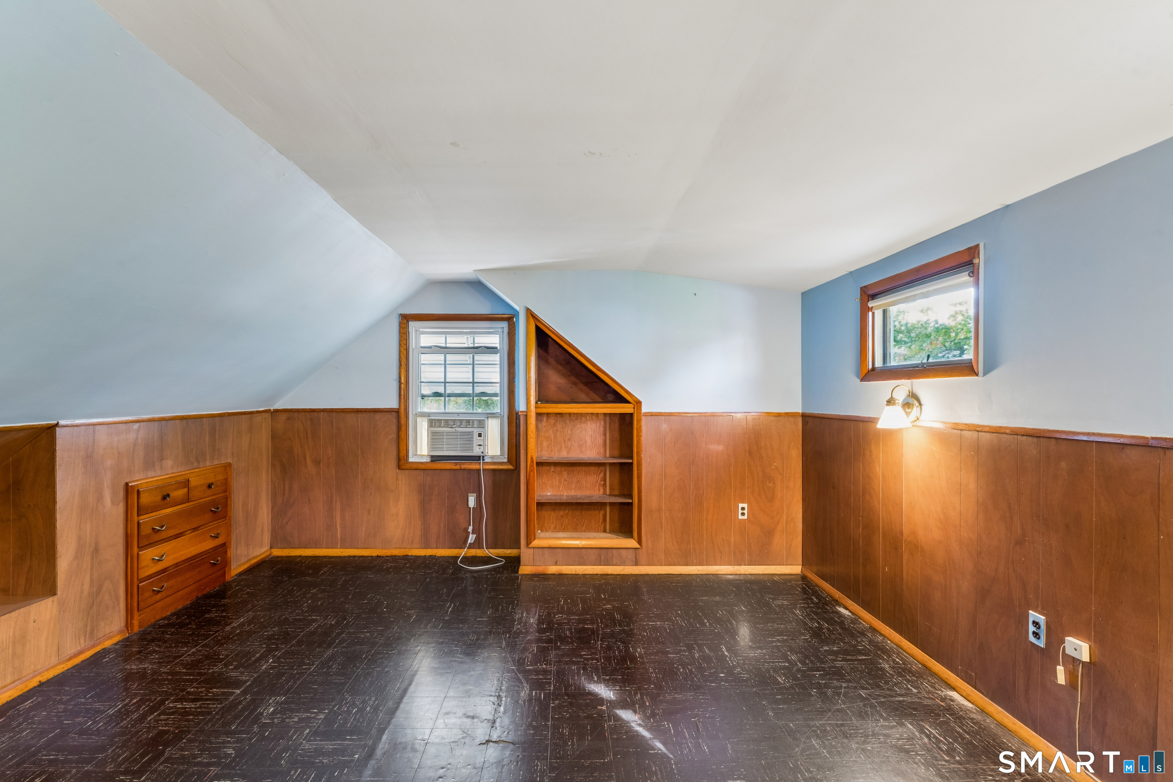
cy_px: 391
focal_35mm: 16
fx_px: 515
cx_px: 586
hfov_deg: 97.5
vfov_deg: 74.4
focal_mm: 15.8
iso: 400
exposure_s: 1.3
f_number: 13
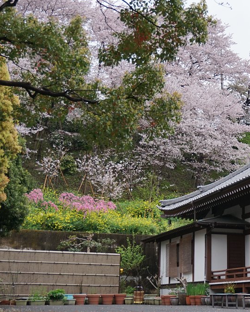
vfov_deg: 28.7
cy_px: 155
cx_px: 200
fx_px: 611
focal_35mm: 66
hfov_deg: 22.8
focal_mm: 31
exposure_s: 1/60
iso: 400
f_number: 5
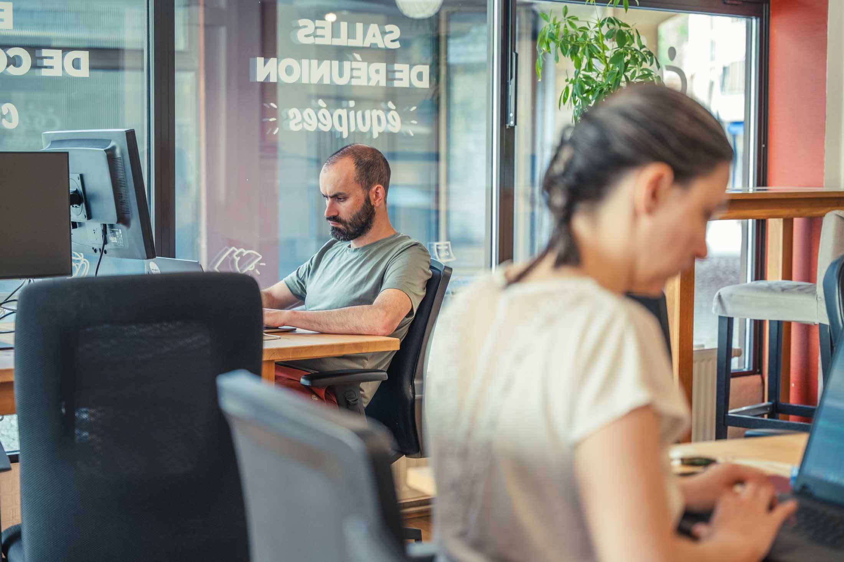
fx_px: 1641
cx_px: 422
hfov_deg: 28.8
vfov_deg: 19.5
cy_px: 281
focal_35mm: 70
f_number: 2.8
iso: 800
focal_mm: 70
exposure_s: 1/100
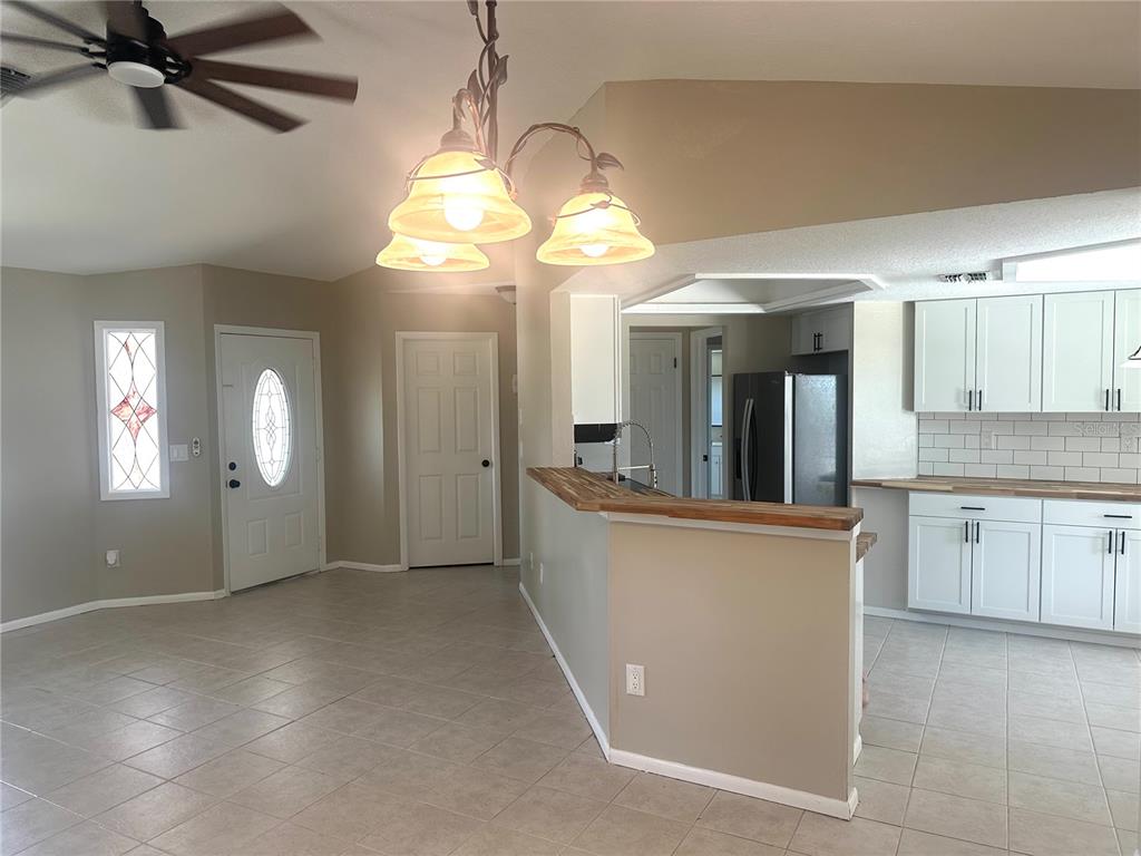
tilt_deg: -3.6
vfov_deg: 56.8
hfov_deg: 71.6
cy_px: 428
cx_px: 570
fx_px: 791
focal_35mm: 24
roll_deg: +0.8
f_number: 1.78
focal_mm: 6.86
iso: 125
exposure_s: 1/120
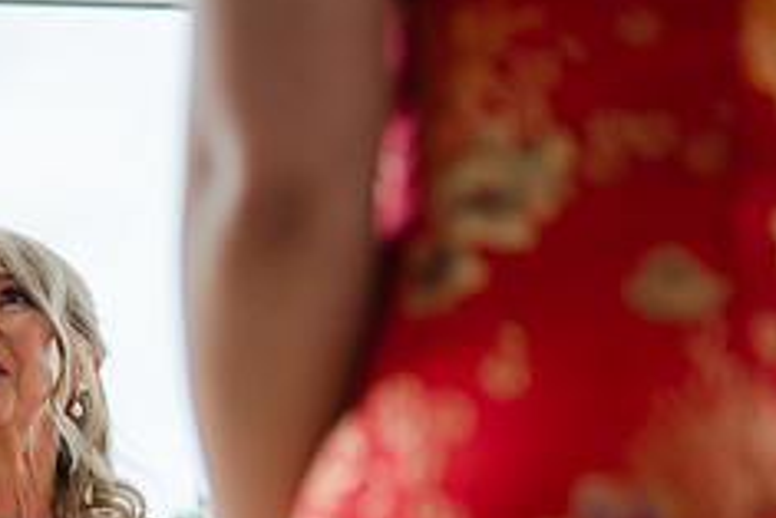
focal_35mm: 88
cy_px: 561
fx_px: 1898
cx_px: -33
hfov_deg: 22.1
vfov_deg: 15.2
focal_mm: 35
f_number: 1.4
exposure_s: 1/1600
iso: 100
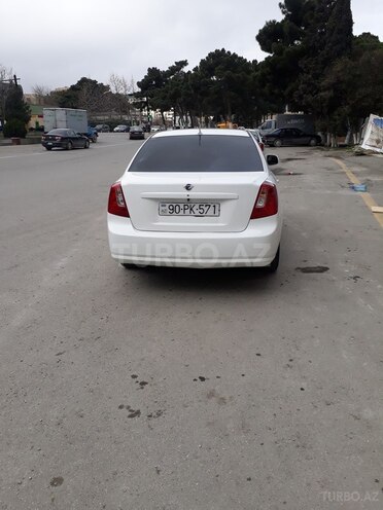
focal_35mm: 27
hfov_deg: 51.4
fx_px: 398
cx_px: 192
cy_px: 255
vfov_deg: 65.3
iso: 40
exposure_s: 1/794
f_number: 1.9
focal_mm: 3.6
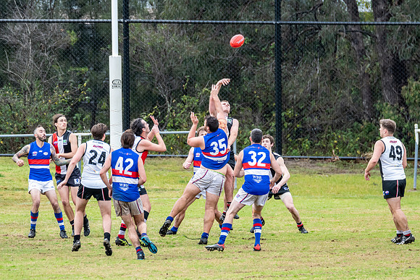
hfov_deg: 3.0
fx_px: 8052
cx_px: 210
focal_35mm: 690
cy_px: 140
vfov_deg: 2.0
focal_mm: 460
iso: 1250
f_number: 7.1
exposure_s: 1/1250
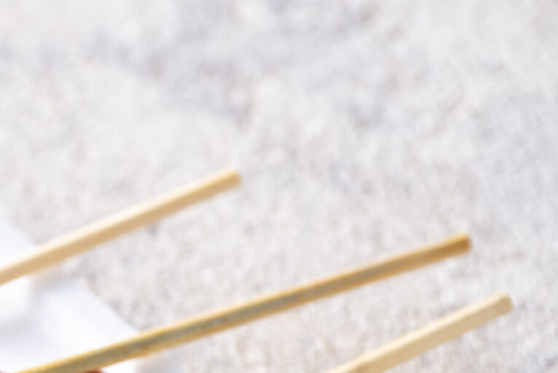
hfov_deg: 5.6
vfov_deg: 3.7
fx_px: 5690
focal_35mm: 367
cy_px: 555
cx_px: -308
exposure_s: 1/200
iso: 100
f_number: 5.6
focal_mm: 110
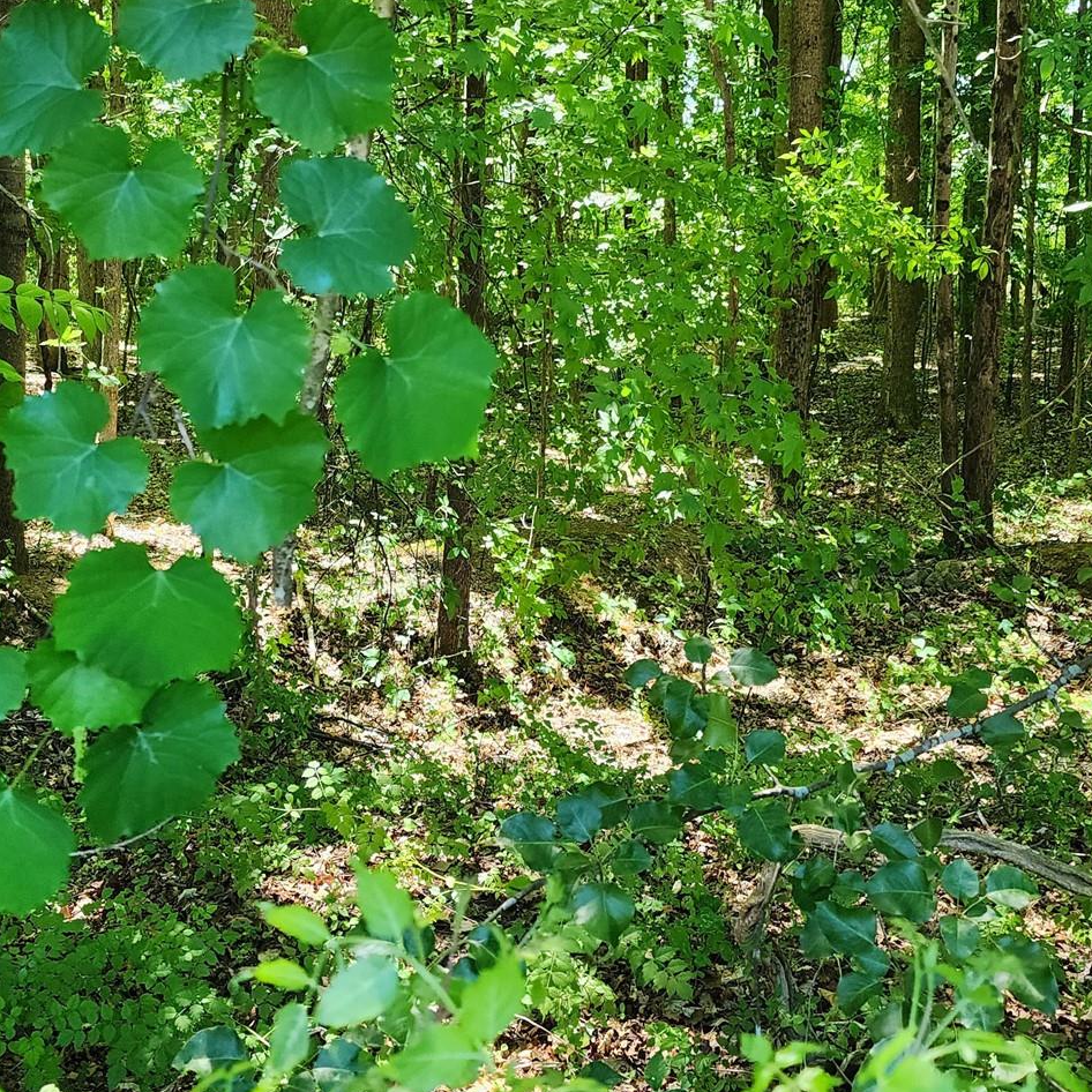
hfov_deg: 38.3
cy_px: 349
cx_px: 496
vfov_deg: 37.8
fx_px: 1570
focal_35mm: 44
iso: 160
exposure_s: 1/180
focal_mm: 6.4
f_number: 1.8
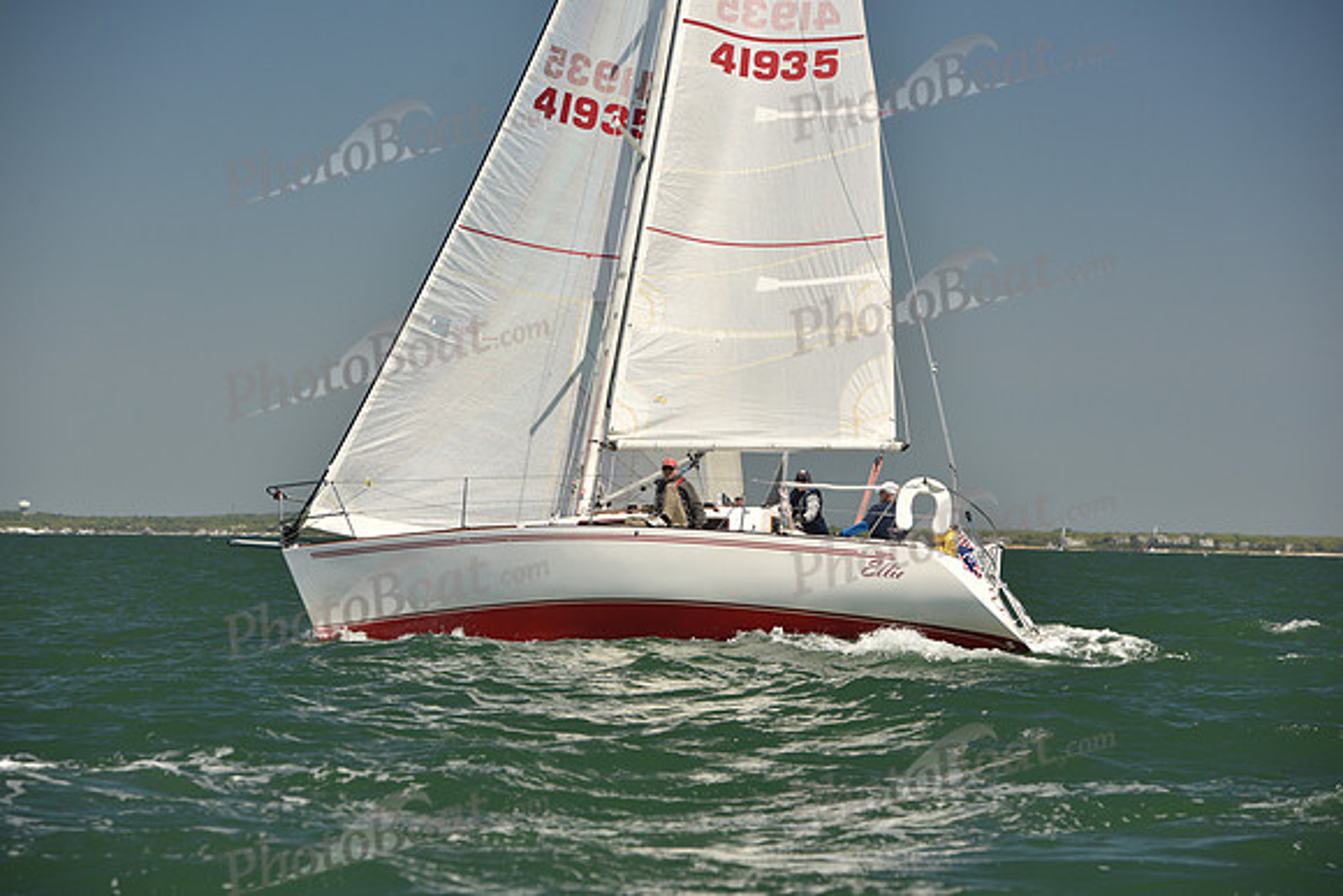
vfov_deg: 10.2
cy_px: 448
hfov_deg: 15.2
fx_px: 5037
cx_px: 672
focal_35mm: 135
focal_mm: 135
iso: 250
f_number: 6.3
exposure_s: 1/800
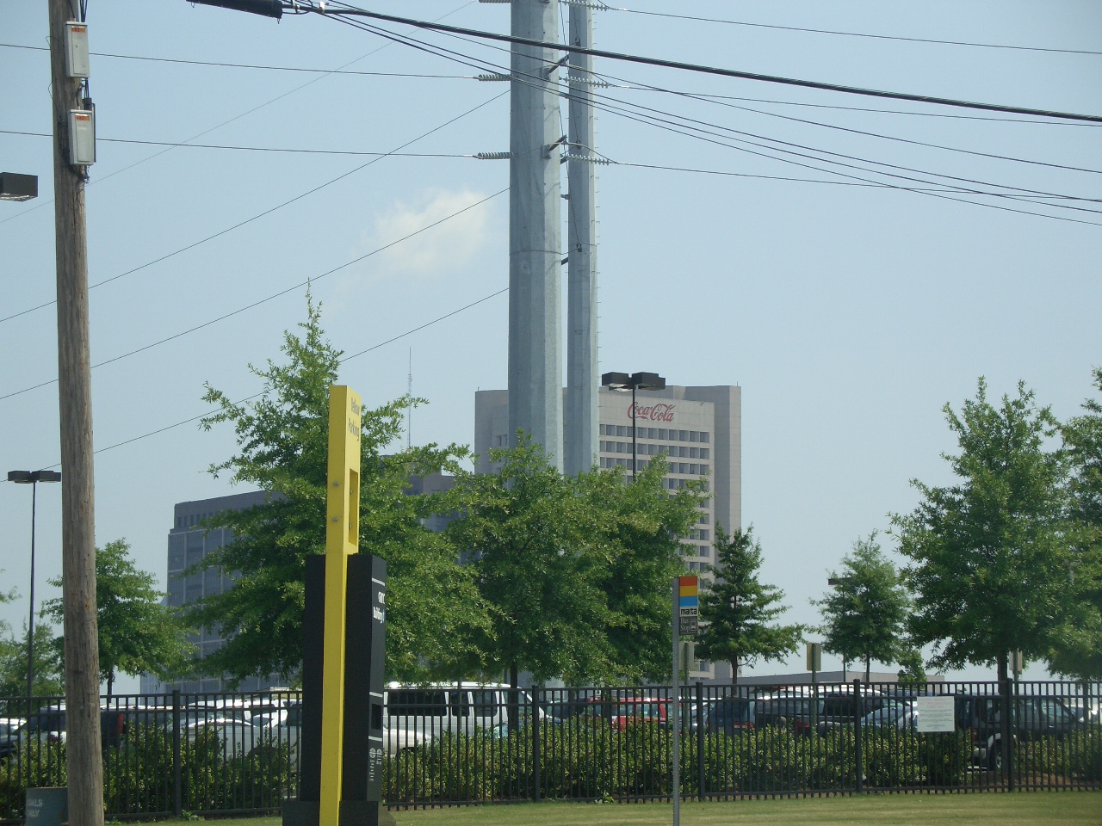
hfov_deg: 14.9
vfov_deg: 11.2
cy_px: 413
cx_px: 551
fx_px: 4202
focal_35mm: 132
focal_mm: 28.4
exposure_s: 1/500
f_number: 5.5
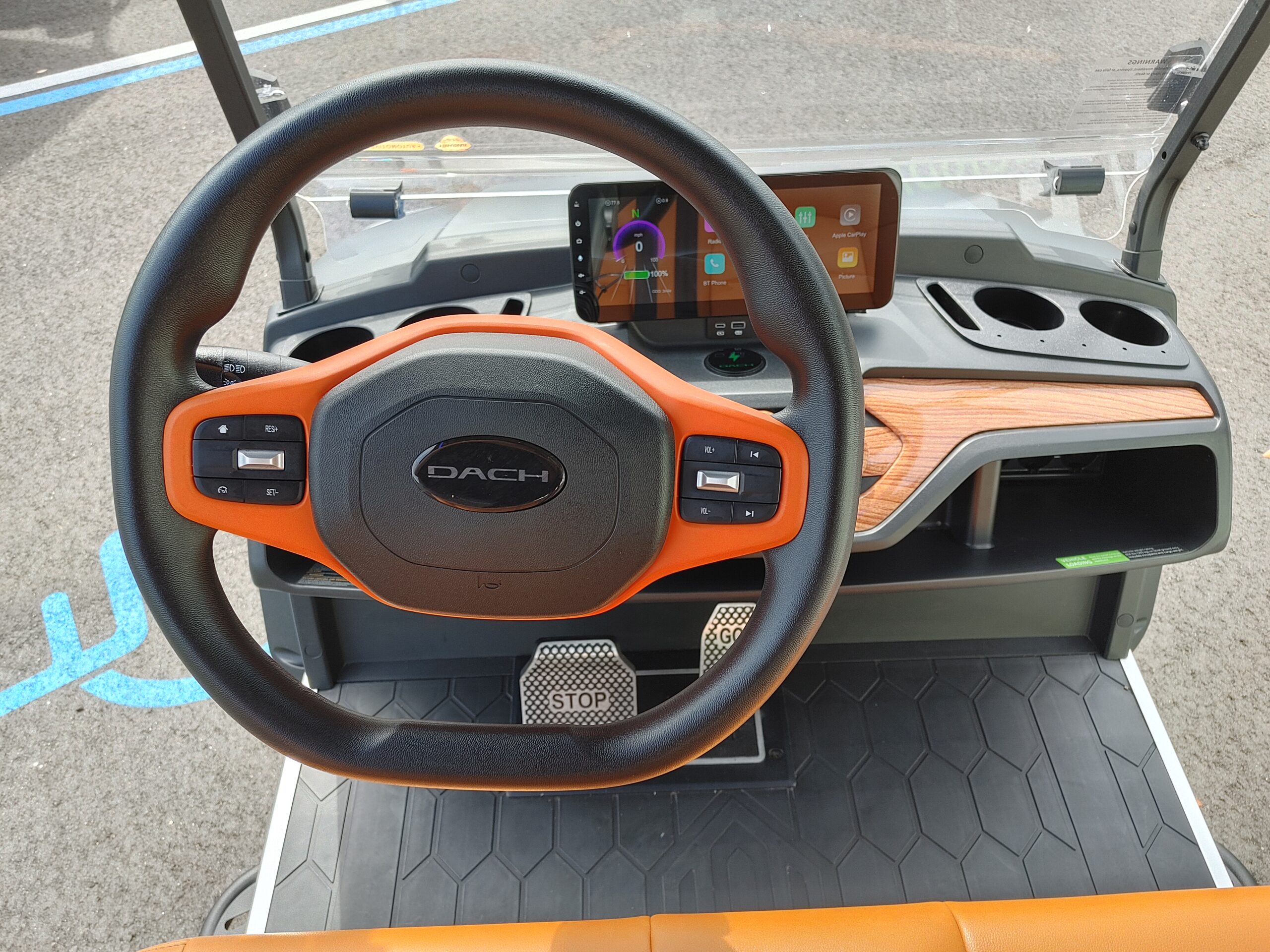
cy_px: 476
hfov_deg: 67.3
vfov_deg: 53.1
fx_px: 954
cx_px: 635
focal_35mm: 26
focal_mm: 4.81
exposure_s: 1/269
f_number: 1.8
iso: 50
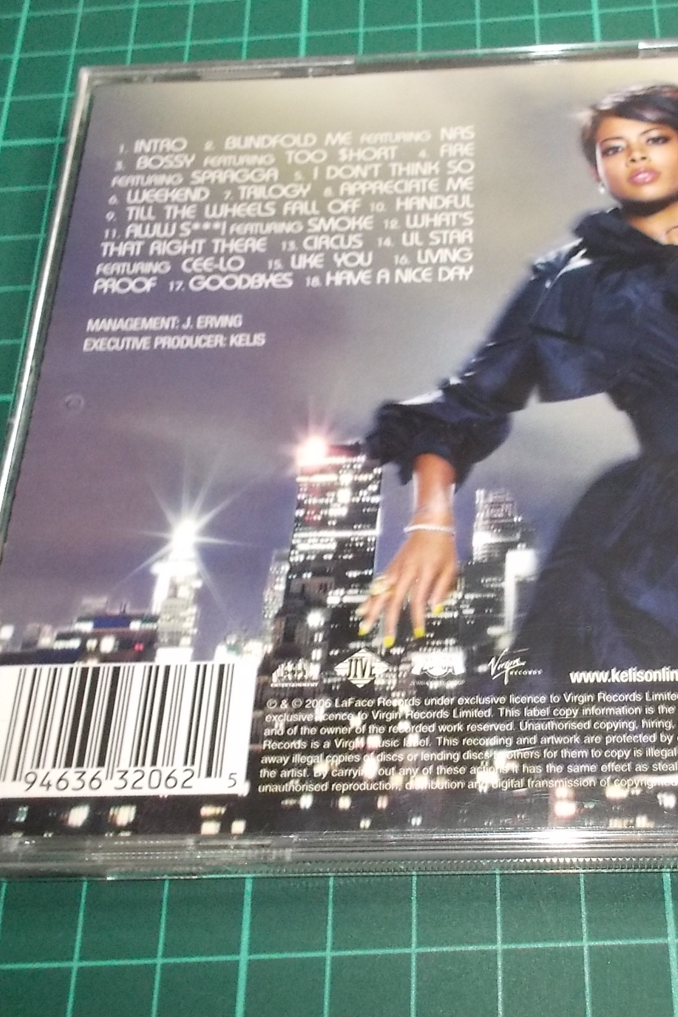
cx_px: 517
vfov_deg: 47.4
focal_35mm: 41
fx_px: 1158
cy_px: 503
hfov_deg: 32.0
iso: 320
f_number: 3.3
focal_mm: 4.1
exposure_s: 1/30
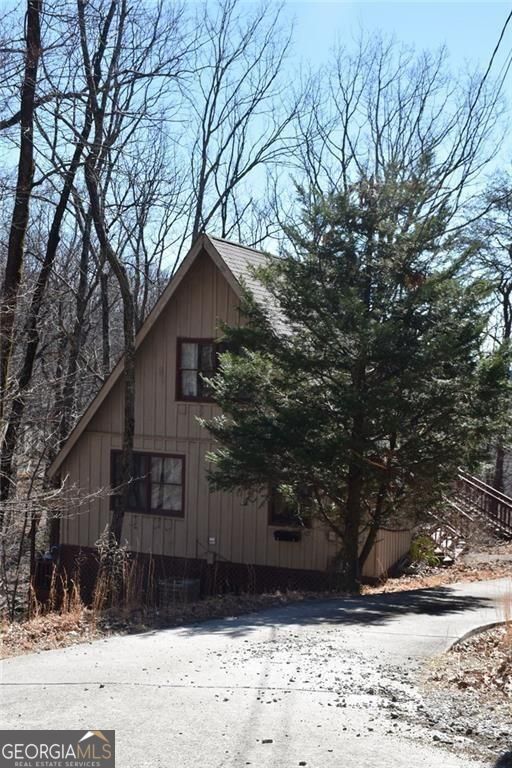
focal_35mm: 45
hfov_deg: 29.9
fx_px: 960
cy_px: 384
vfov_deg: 43.6
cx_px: 256
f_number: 8
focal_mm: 30
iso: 320
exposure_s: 1/500
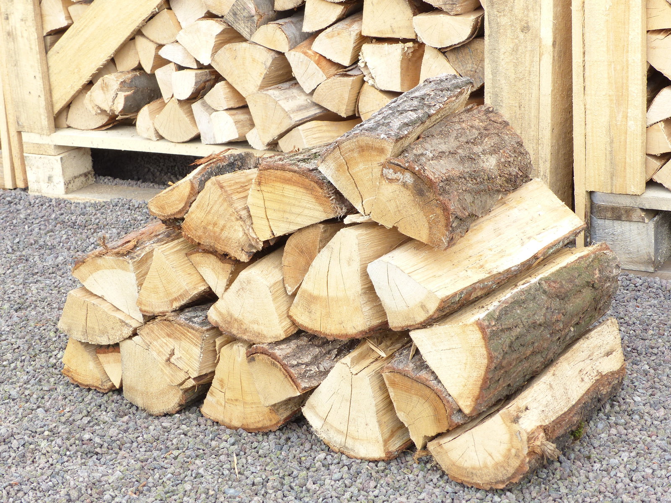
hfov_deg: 27.0
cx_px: 336
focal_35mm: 72
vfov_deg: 20.4
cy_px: 252
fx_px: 1396
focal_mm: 13
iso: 100
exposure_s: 1/100
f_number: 4
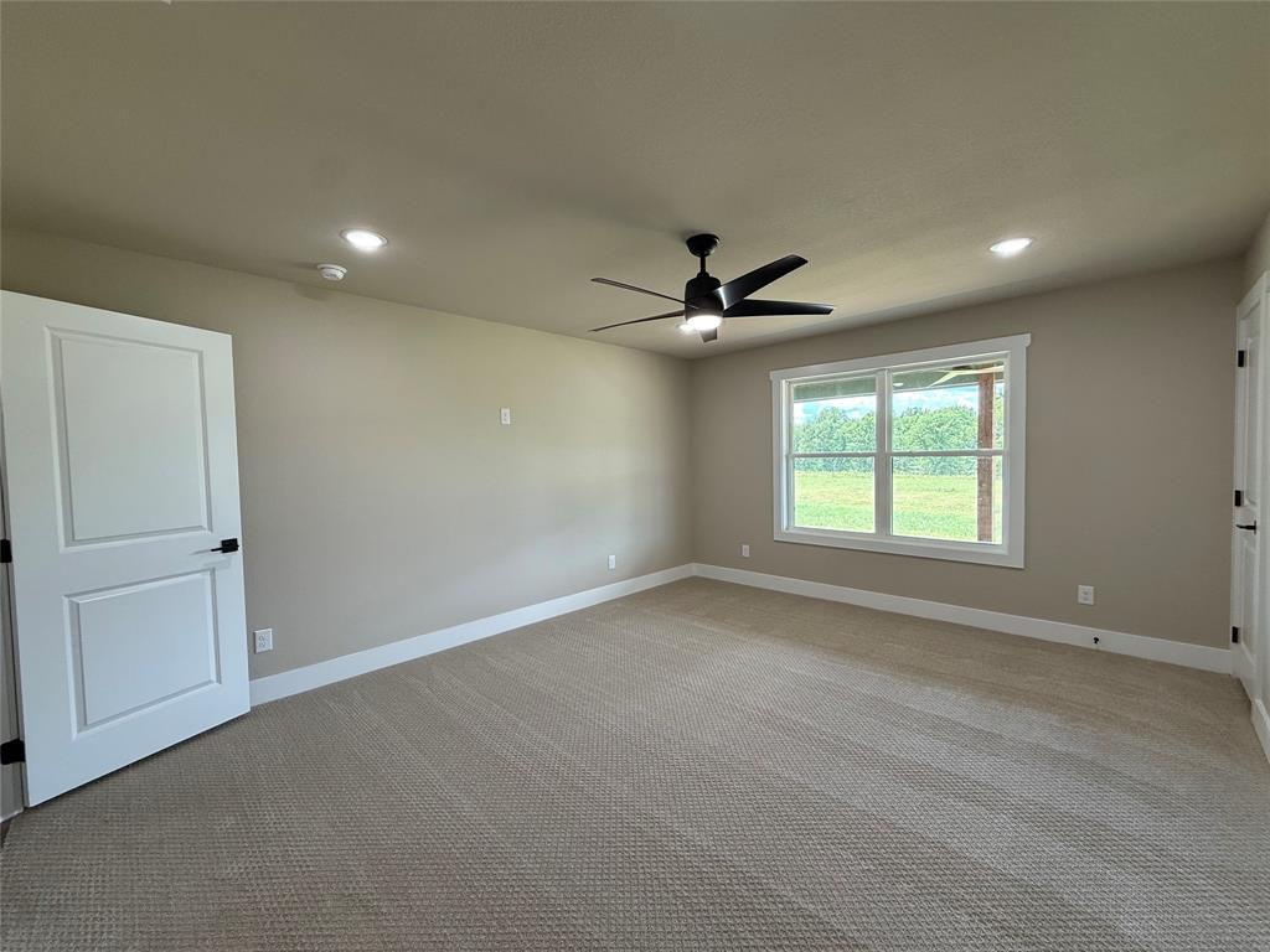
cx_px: 635
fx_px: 514
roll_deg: +1.7
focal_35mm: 14
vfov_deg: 85.7
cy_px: 476
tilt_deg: -0.8
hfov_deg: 102.1
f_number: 2.2
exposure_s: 1/120
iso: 100
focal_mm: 2.22
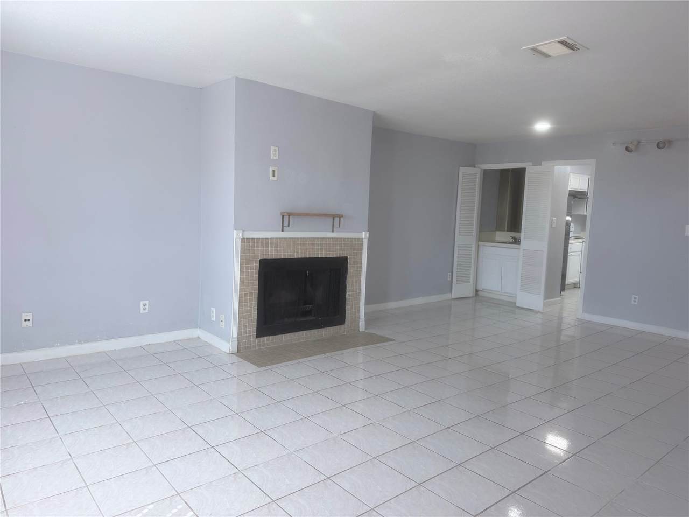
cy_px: 258
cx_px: 344
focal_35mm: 24
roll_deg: -2.3
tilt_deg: -6.5
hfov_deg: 71.6
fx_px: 478
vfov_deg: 56.8
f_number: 1.78
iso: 125
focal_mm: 6.76
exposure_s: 1/120
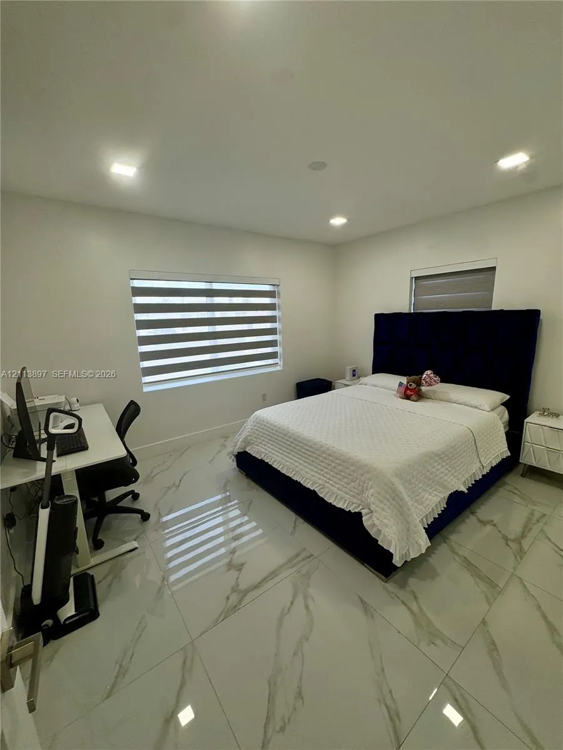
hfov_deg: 85.7
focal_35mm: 14
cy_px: 375
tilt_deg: -12.5
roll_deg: +2.7
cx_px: 282
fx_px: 304
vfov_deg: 102.1
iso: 50
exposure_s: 1/120
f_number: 2.2
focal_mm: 2.22
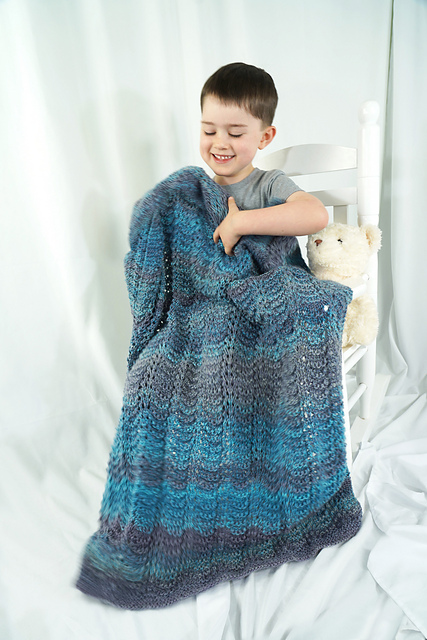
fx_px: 427
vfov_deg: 73.7
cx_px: 214
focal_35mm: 24
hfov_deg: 53.2
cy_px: 320
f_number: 5
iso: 125
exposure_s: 1/30
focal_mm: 24
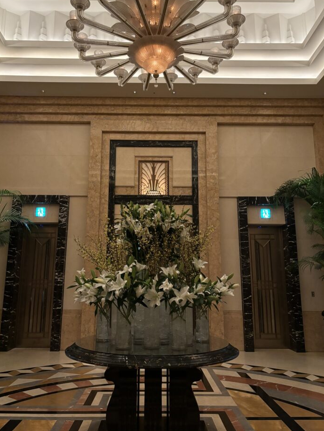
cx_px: 156
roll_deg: -0.7
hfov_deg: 48.2
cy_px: 204
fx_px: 362
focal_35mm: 29
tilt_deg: +12.1
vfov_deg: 61.6
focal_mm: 5.96
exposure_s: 1/33
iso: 640
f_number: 1.6
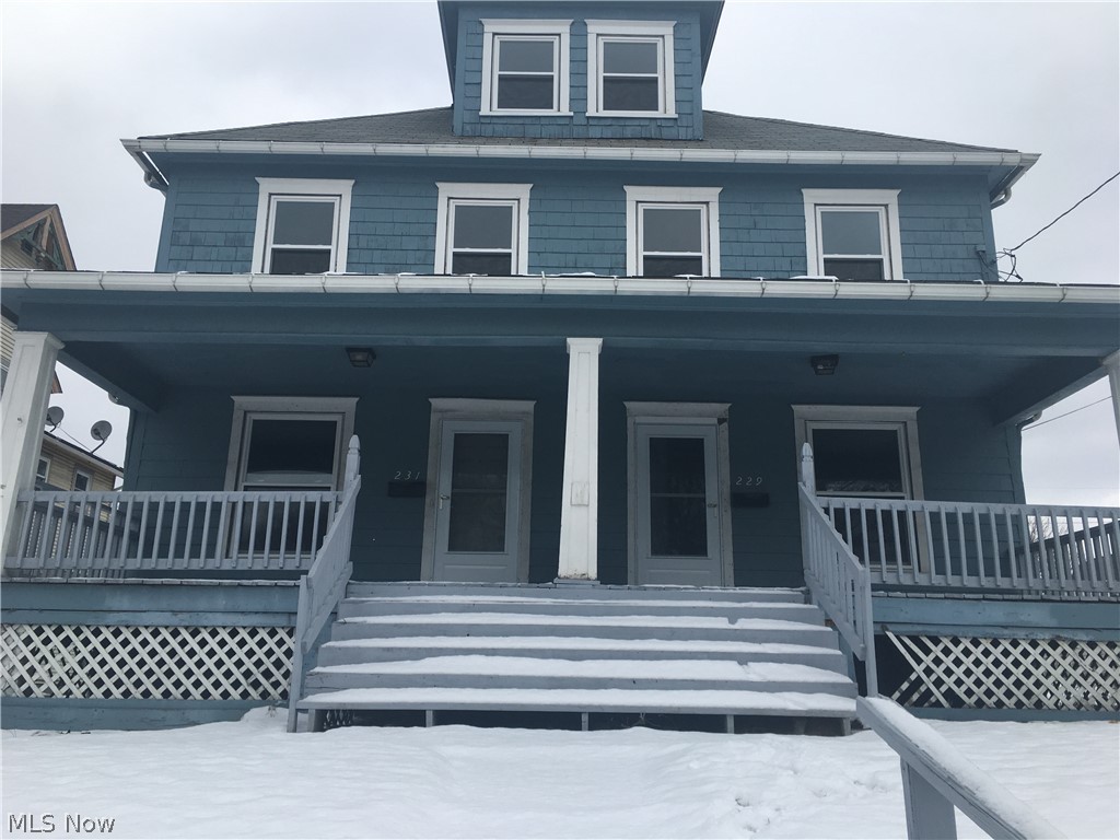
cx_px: 560
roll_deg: -0.5
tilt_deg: +15.8
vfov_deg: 48.2
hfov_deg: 61.7
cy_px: 420
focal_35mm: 29
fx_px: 938
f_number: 2.2
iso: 25
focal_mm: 4.15
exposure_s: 1/1026
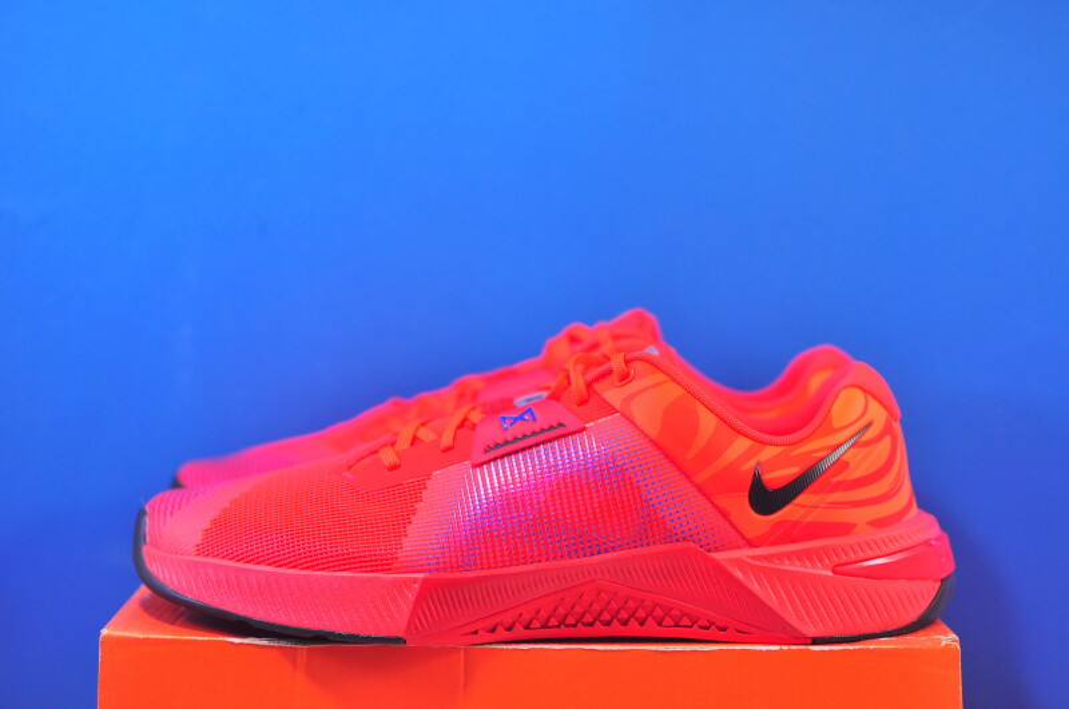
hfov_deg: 27.0
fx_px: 2224
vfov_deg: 18.1
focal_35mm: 75
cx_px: 534
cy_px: 354
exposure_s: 1/320
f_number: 2.2
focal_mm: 50
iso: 250
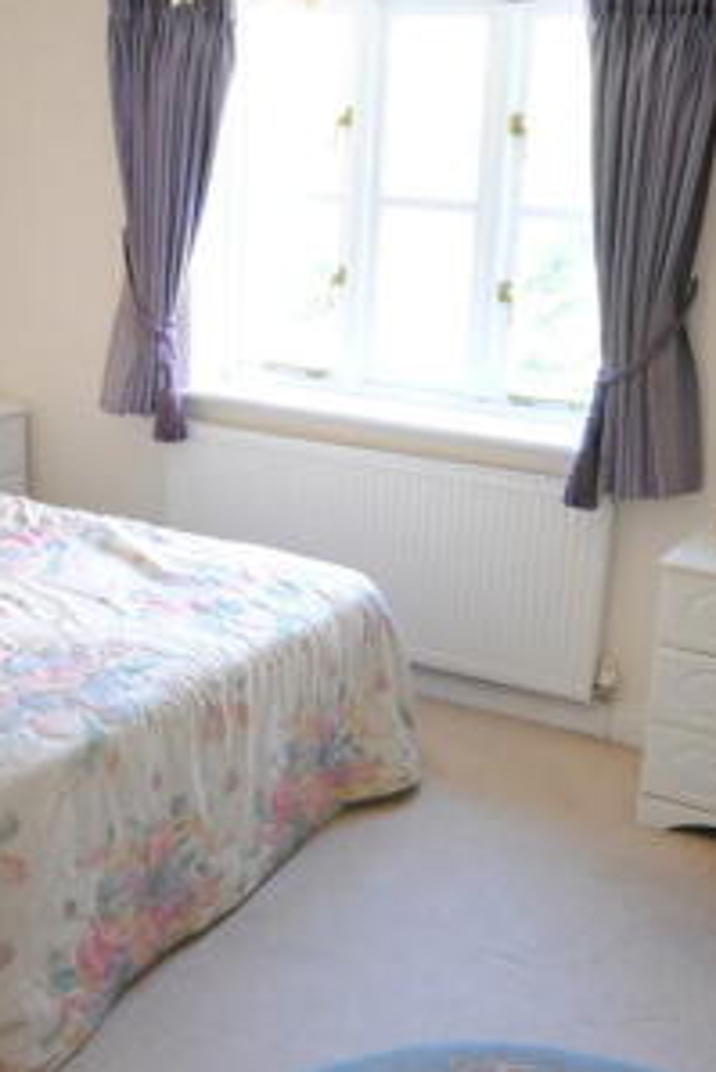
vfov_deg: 42.7
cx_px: 354
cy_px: 570
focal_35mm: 46
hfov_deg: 29.3
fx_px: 1371
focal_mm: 14
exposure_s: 1/30
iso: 1000
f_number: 4.8
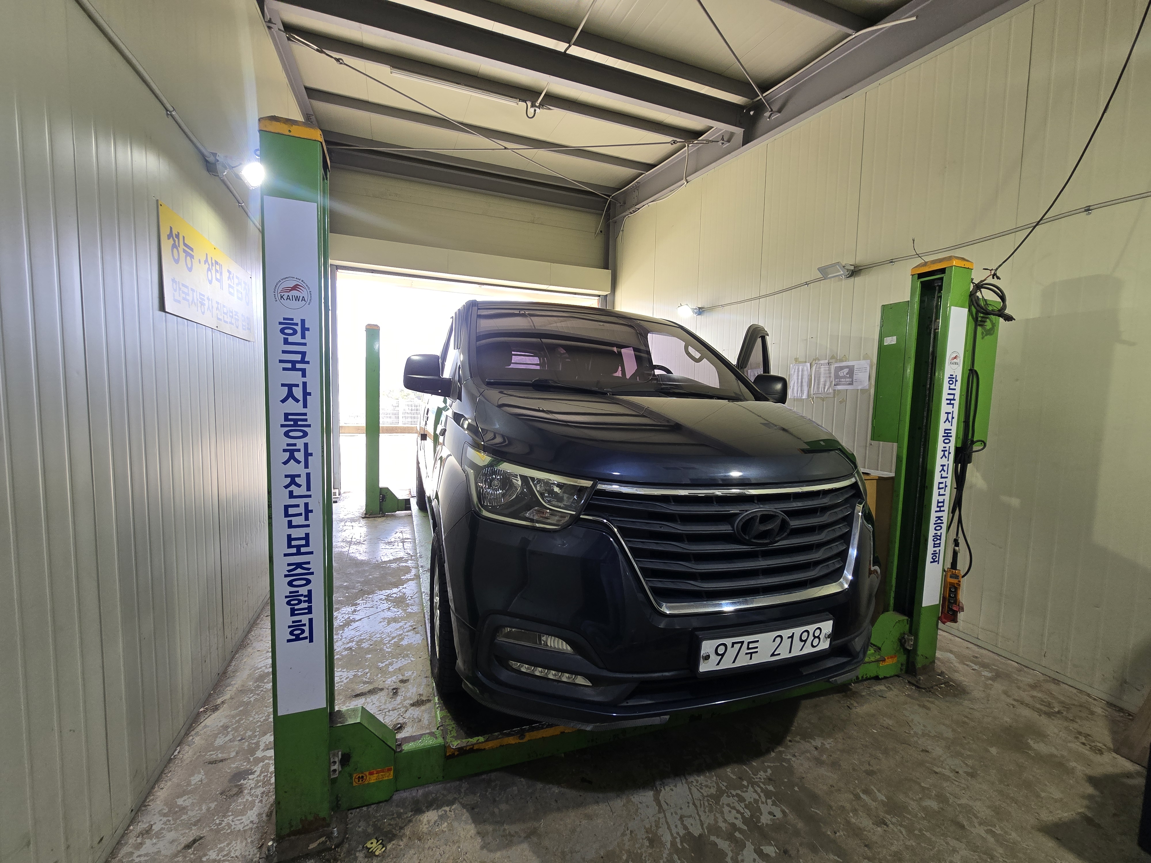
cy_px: 432
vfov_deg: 89.9
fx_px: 432
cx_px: 576
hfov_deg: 106.2
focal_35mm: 13
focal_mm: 2.2
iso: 64
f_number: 2.2
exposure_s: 1/120
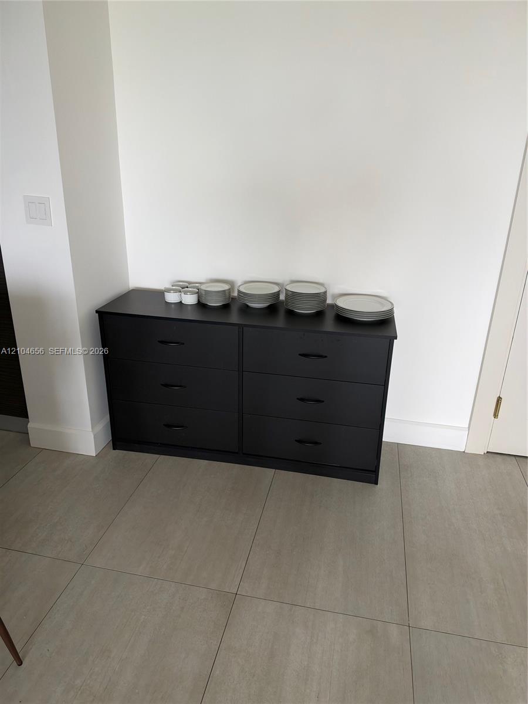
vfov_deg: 71.6
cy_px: 352
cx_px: 264
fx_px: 488
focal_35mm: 24
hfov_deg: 56.8
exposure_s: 1/121
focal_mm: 6.93
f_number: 1.8
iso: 250
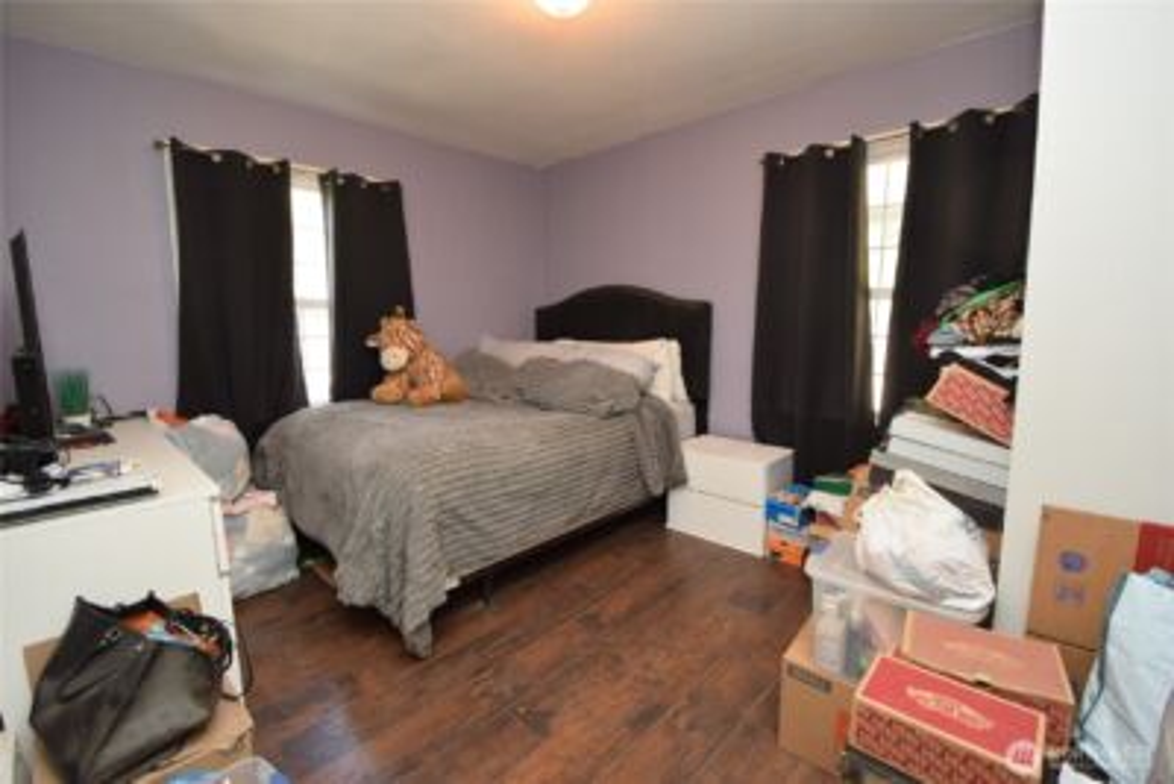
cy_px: 392
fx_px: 489
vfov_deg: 77.4
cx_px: 587
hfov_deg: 100.4
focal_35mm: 15
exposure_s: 1/80
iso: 800
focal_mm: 10
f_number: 4.5
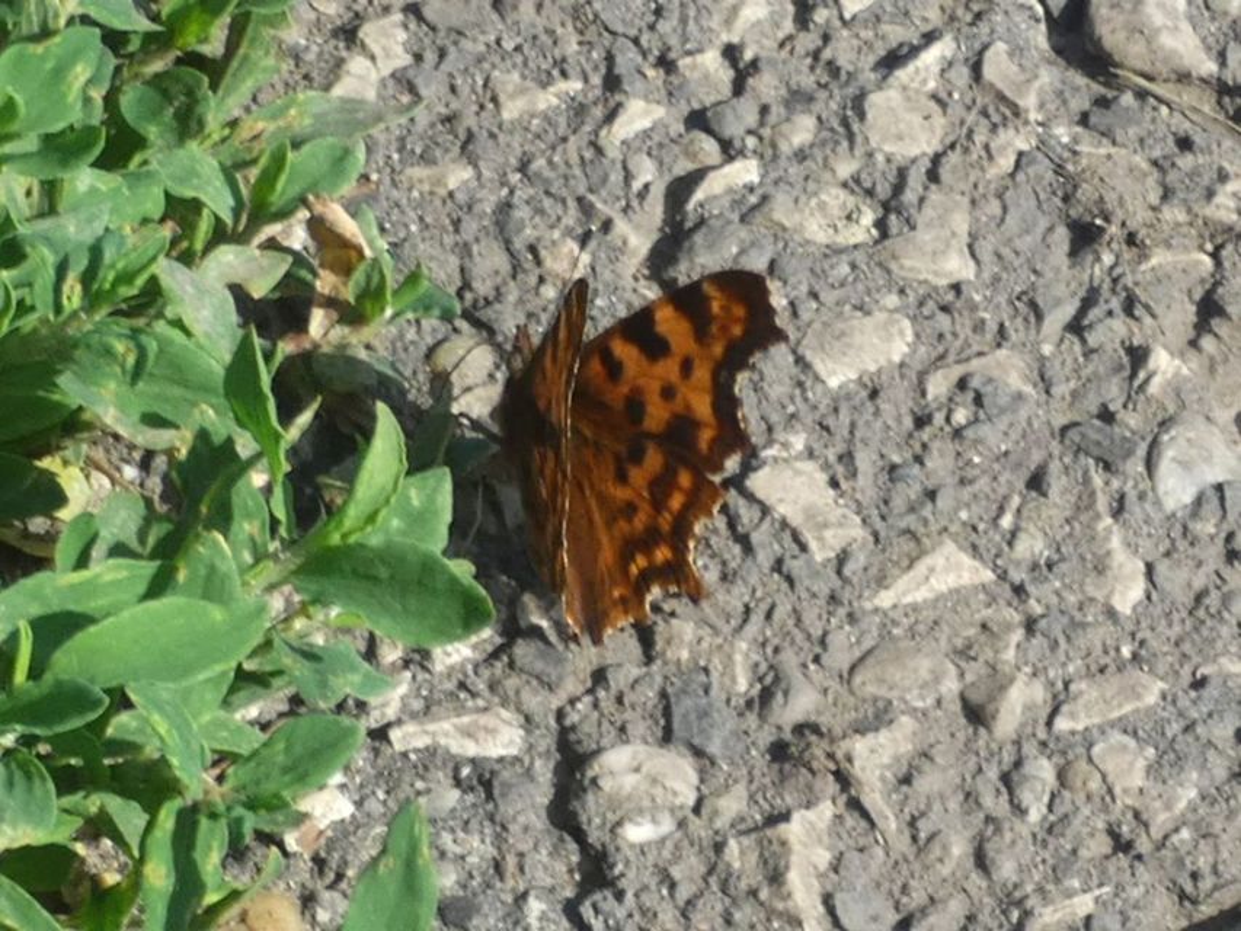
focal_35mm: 141
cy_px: 466
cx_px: 620
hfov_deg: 14.0
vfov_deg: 10.5
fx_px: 5056
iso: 80
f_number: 5.3
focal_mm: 25.2
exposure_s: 1/125
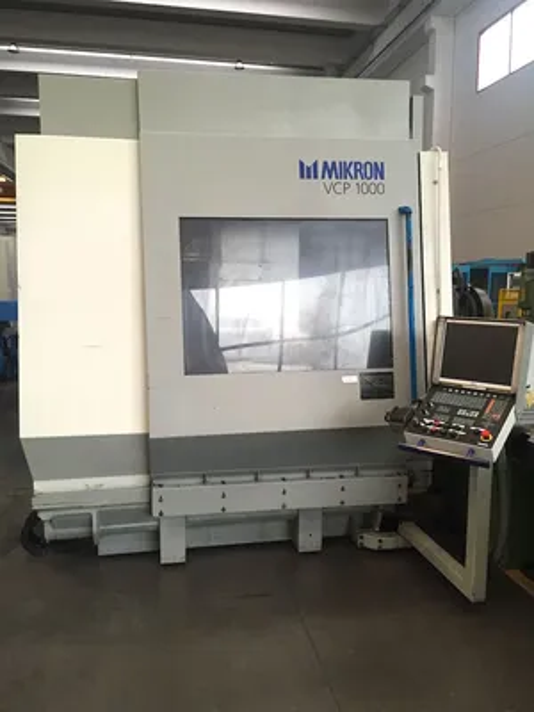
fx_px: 596
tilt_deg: -6.2
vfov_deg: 61.7
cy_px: 356
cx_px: 267
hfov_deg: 48.2
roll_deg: +0.3
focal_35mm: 29
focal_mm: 4.15
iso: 200
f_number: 2.2
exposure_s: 1/33
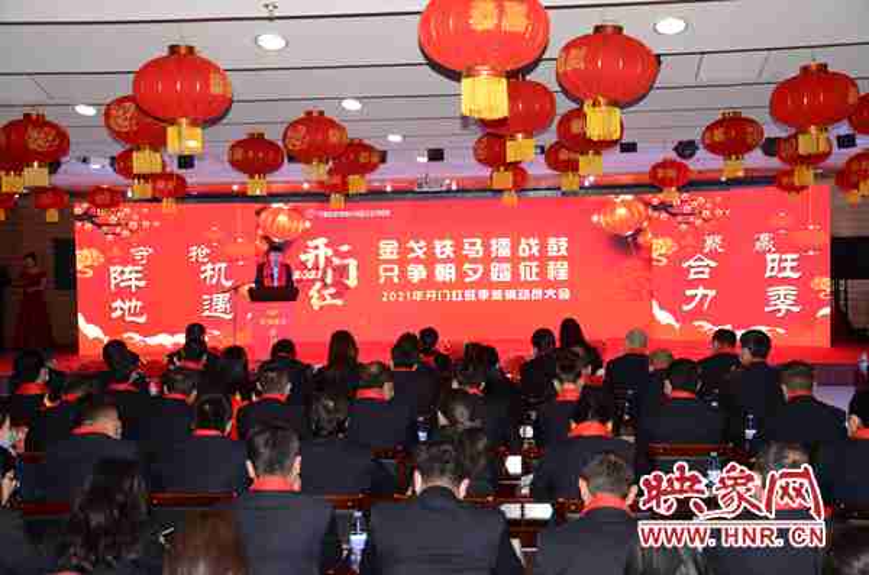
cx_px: 434
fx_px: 1084
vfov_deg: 29.7
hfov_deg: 43.7
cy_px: 288
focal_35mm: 45
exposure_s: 1/250
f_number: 4.2
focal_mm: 30
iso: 800
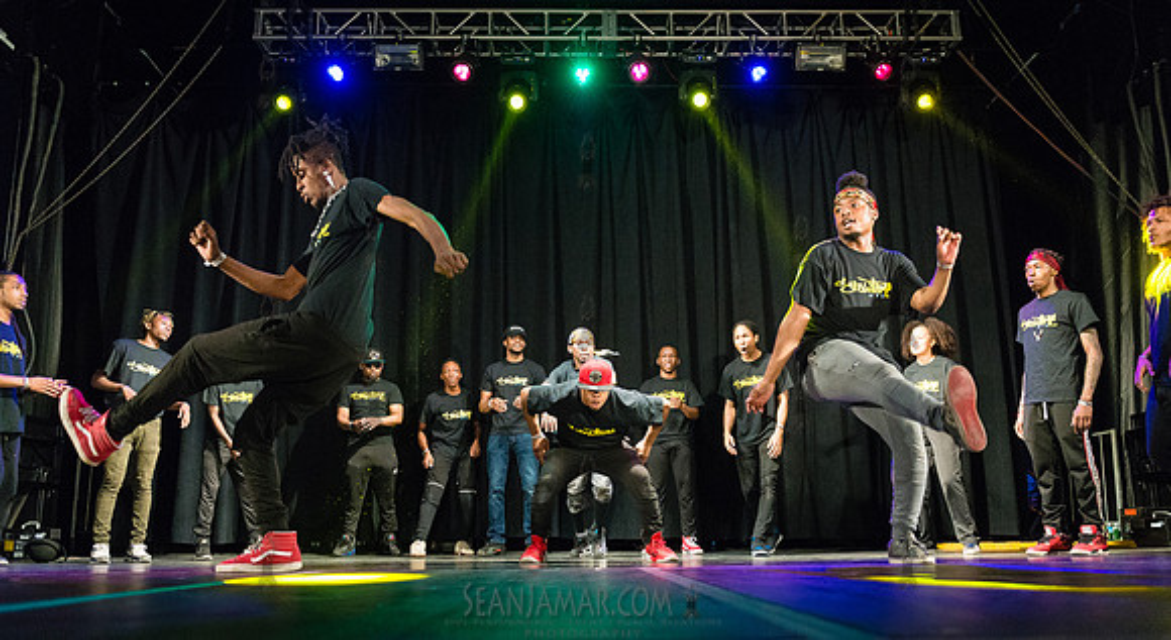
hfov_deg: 66.1
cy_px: 376
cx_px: 586
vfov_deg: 39.0
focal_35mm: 29
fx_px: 899
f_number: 2.8
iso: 4000
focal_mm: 27
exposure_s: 1/1000
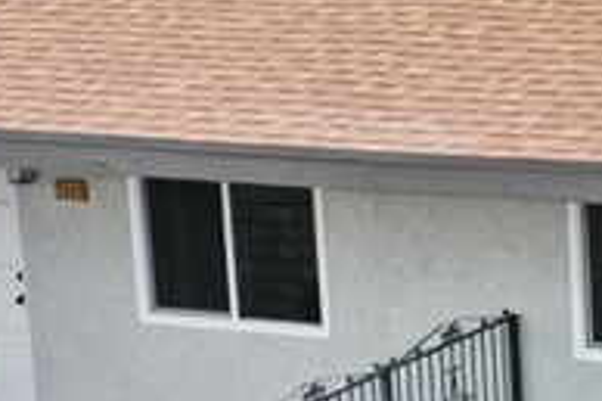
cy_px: 325
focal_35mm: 148
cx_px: 999
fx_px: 2473
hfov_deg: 12.9
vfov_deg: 9.2
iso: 100
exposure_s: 1/200
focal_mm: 10.26
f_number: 4.5
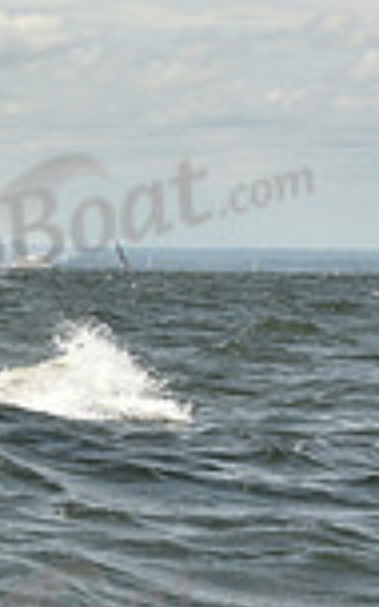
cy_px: 86
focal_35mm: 335
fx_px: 5536
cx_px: -451
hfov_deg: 3.9
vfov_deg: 6.3
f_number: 10
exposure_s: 1/800
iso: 250
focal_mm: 86
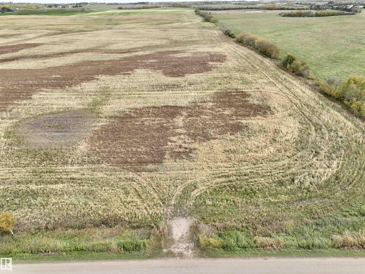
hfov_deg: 71.6
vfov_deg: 56.8
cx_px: 182
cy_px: 137
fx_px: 253
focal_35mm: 24
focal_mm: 12.29
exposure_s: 1/640
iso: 120
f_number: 2.8
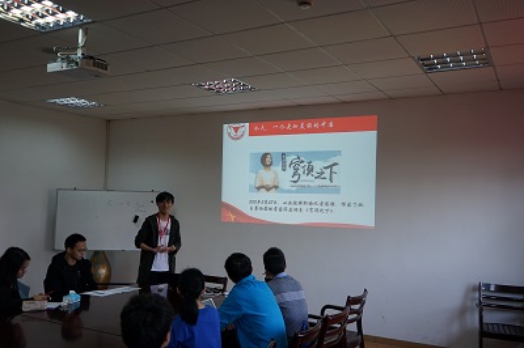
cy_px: 174
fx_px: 480
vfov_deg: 39.9
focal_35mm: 33
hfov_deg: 57.3
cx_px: 262
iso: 400
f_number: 4
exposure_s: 1/125
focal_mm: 33
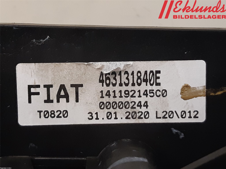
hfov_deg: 67.3
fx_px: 170
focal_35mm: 26
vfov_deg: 53.1
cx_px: 113
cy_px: 84
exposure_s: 1/50
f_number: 1.7
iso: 160
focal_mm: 3.93
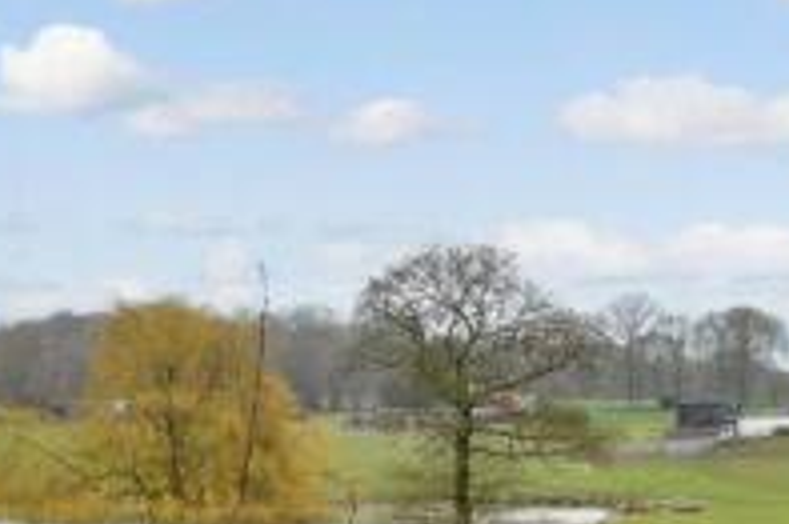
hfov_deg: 20.4
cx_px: 358
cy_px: 478
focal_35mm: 100
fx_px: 2190
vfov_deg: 13.5
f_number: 8
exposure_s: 1/20
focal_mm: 20
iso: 160
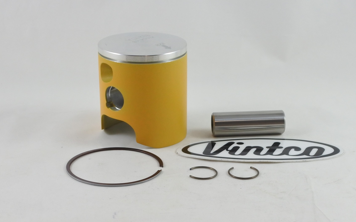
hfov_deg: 45.3
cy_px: 106
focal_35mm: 44
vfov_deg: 29.2
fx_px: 427
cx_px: 186
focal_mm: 15
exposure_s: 1/160
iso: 400
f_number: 4.2
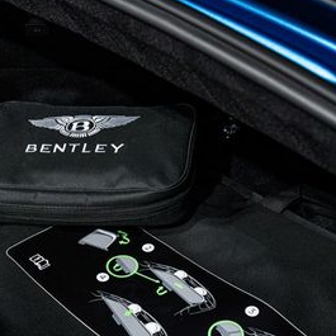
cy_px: 242
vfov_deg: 21.0
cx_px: 96
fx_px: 900
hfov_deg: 21.0
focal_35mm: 82
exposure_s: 1/30
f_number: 5
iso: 1600
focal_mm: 40
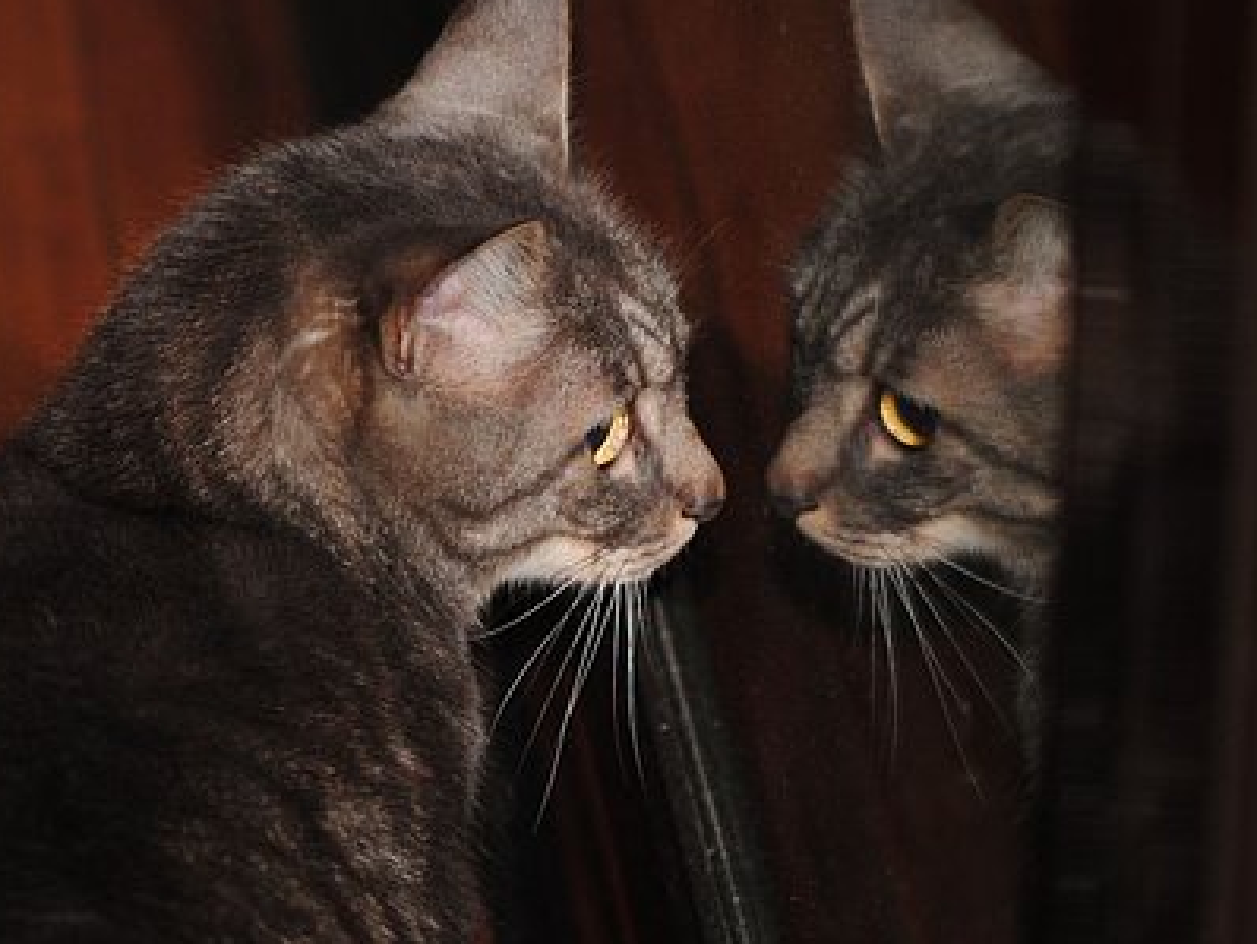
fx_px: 4723
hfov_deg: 15.1
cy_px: 431
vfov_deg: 11.4
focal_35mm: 130
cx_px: 461
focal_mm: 70
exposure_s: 1/60
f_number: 2.8
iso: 200
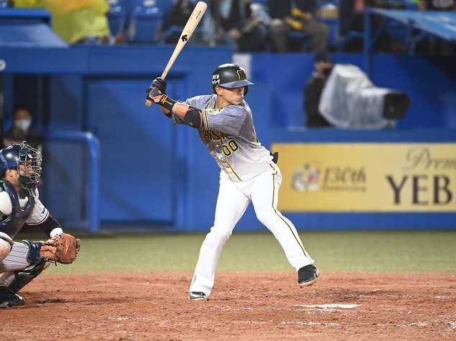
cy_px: 171
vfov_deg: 3.4
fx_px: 5727
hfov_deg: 4.6
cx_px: 236
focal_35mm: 435
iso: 6400
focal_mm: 400
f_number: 4
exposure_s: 1/1250
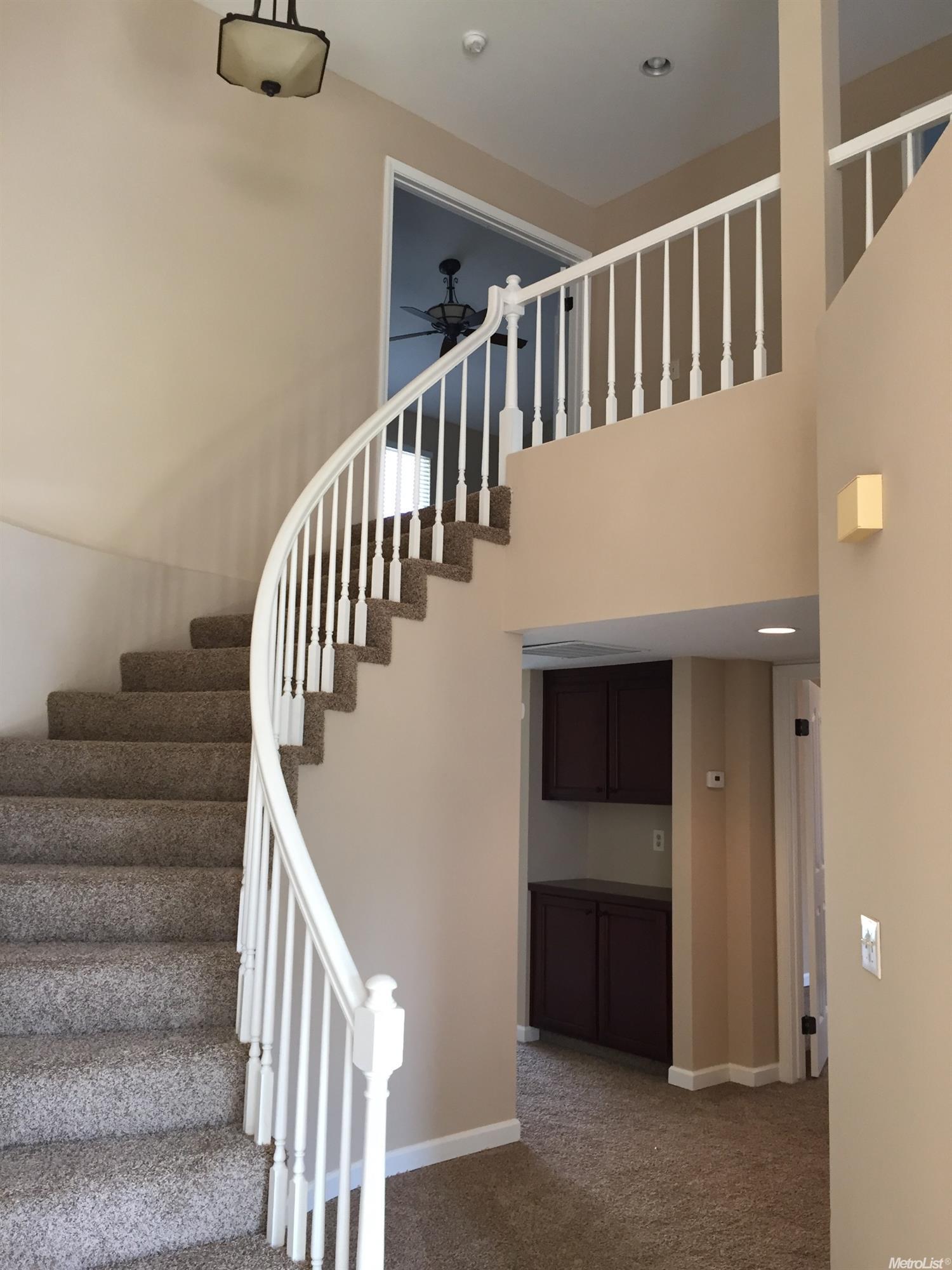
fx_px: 1063
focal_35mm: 29
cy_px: 635
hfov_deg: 48.2
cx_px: 476
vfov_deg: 61.7
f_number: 2.2
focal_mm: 4.15
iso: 80
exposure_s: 1/30
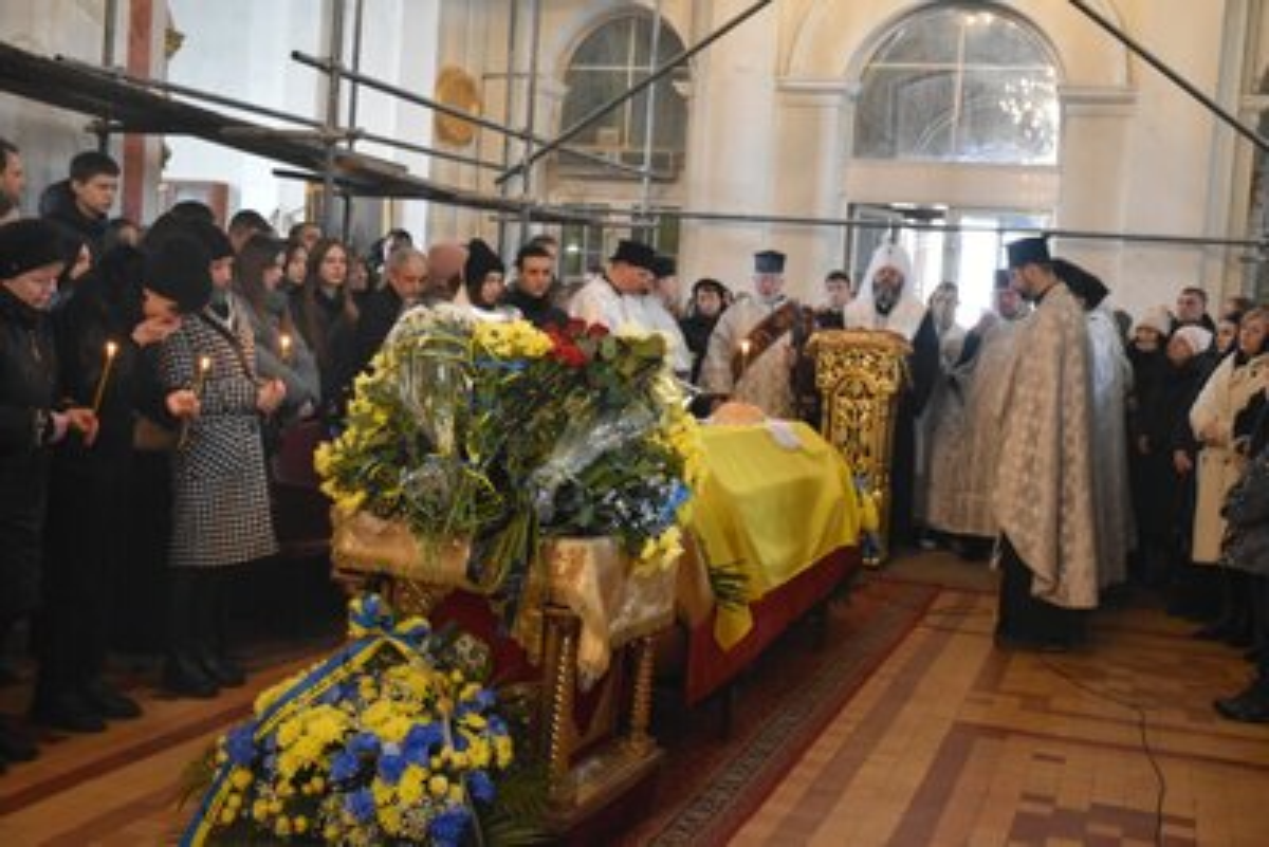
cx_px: 634
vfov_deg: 31.9
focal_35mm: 42
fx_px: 1481
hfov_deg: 46.4
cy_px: 424
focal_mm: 28
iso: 3200
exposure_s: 1/60
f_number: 3.2
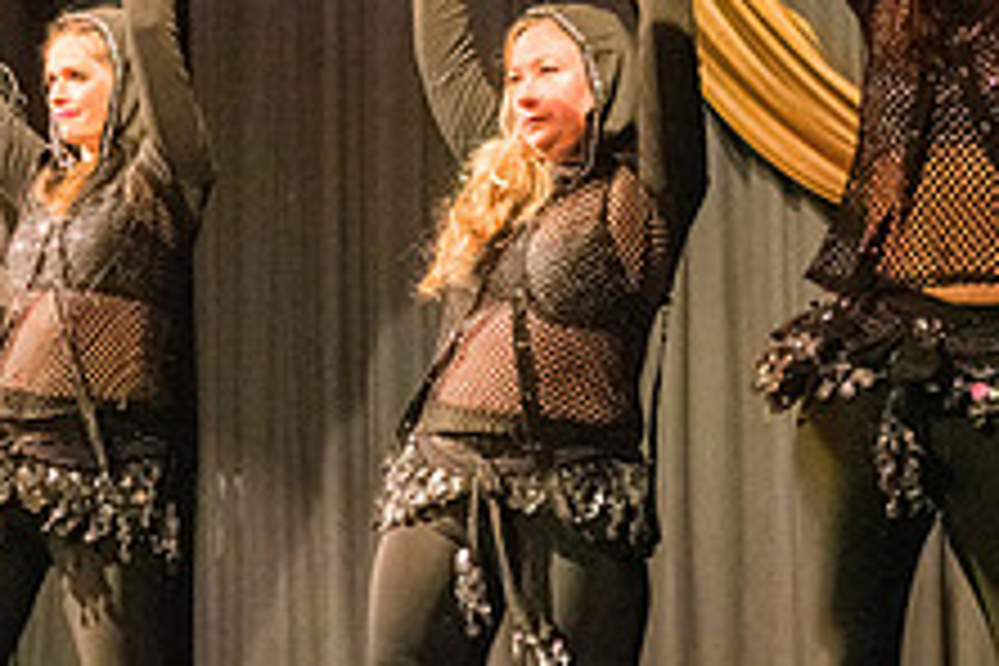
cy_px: 295
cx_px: -262
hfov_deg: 13.6
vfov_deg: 9.4
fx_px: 4051
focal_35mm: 146
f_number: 3.5
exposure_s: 1/320
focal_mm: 50
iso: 3200
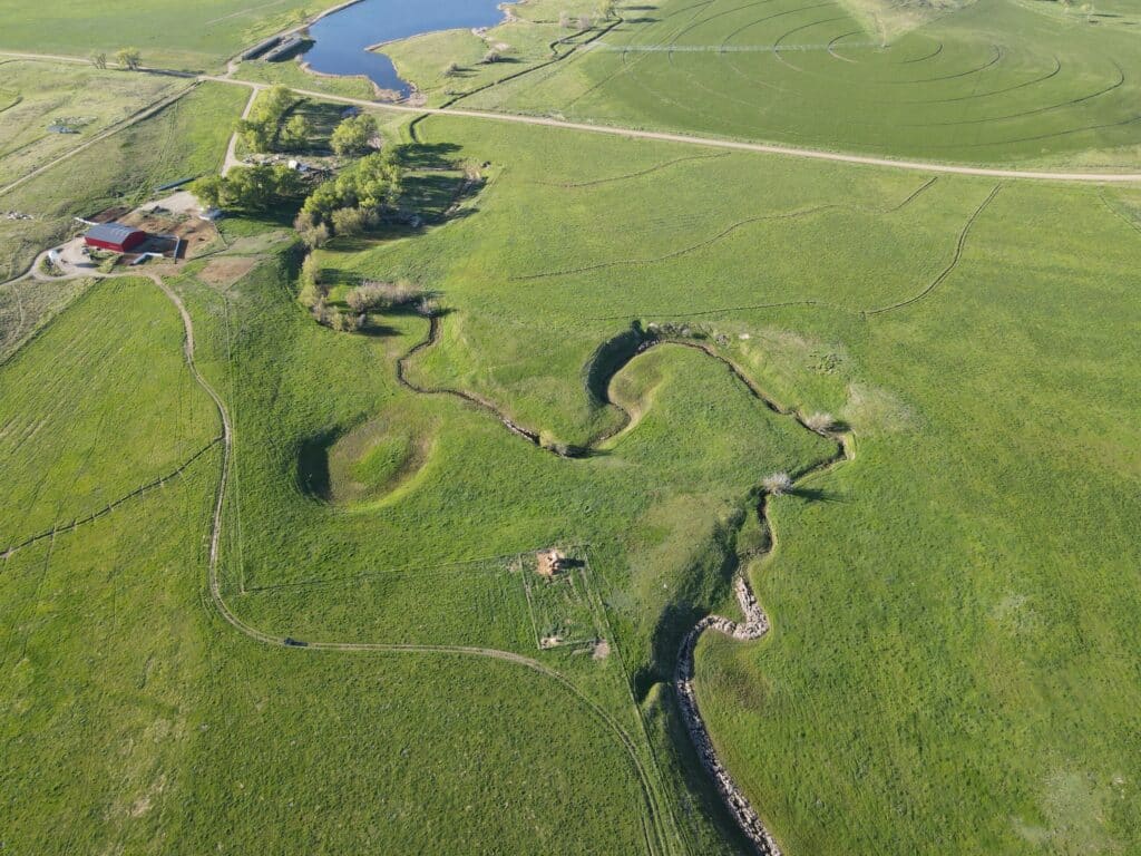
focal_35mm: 24
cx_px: 570
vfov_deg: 56.8
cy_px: 428
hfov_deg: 71.6
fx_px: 791
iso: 160
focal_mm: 4.5
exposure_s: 1/15
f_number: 2.8
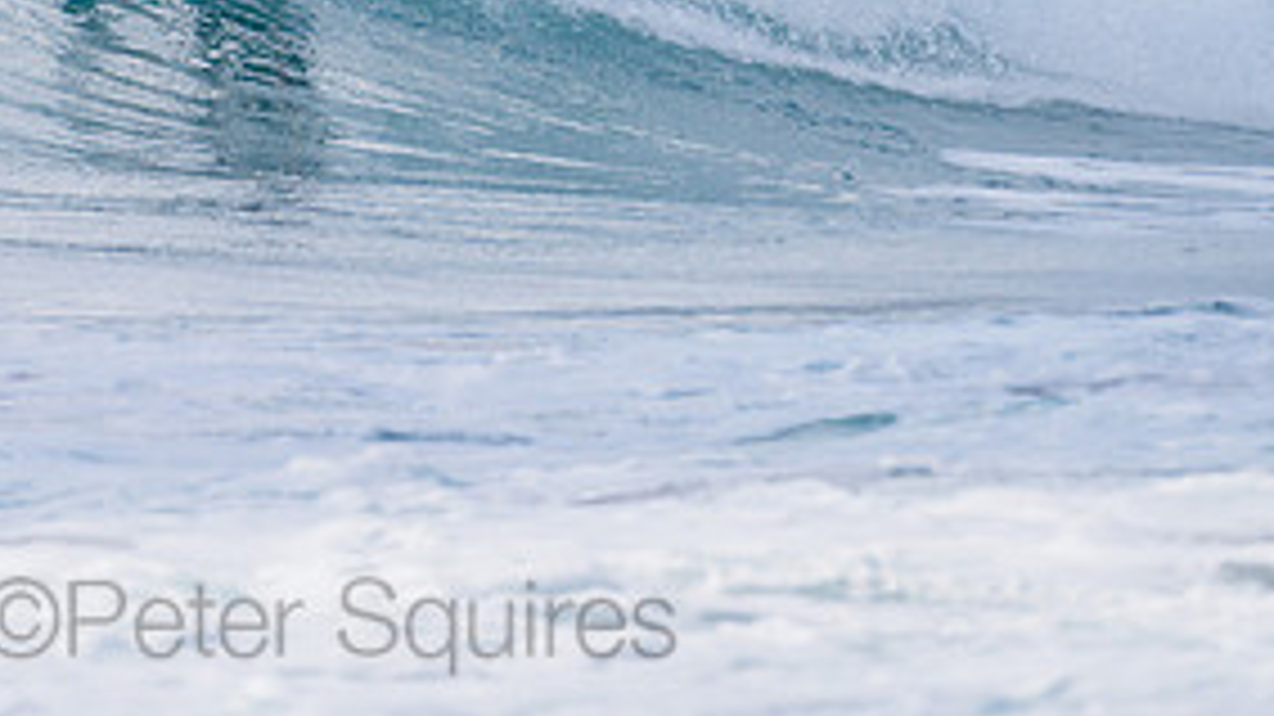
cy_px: -258
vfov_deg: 0.9
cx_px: 344
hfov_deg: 1.6
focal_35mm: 1316
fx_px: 44444
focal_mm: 500
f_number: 5.6
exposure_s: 1/2000
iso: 180
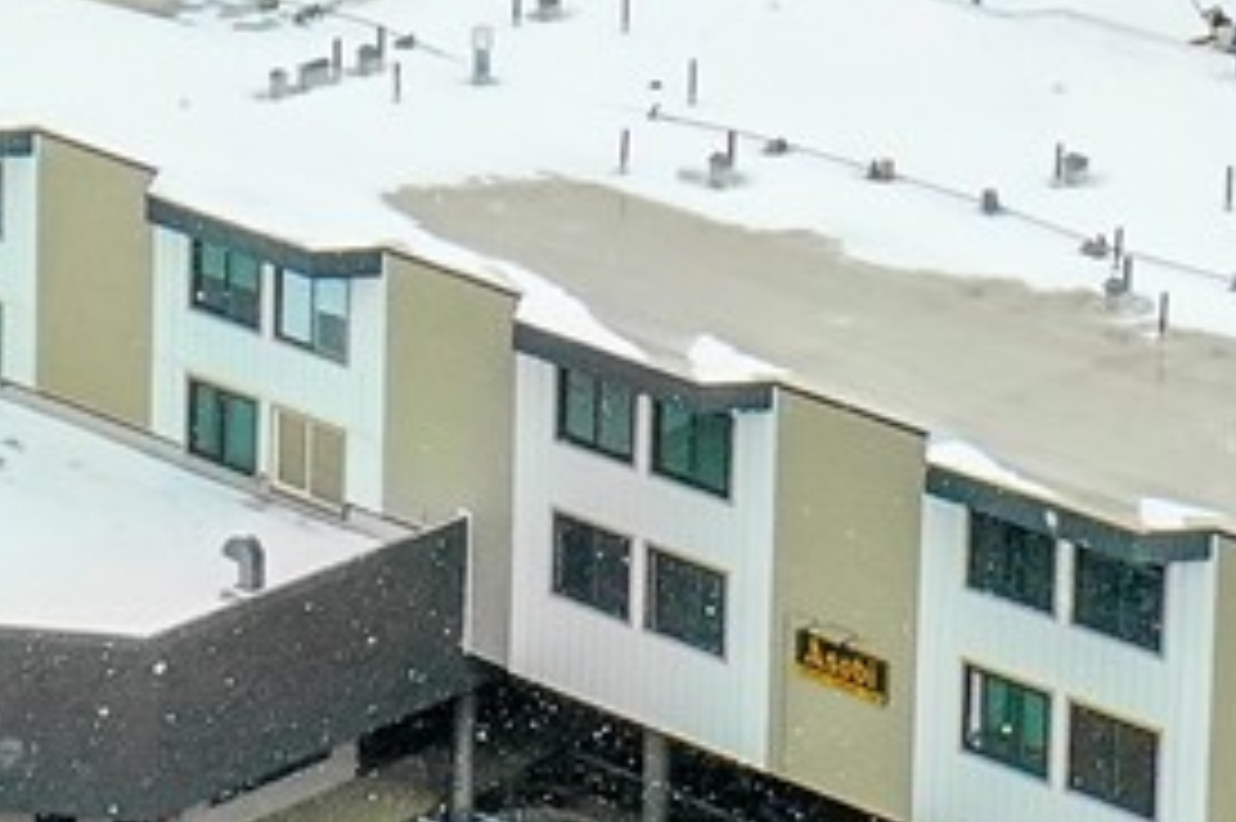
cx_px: 667
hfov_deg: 11.9
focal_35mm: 173
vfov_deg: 7.8
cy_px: -420
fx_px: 5936
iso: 100
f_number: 5
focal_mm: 10.26
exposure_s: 1/240
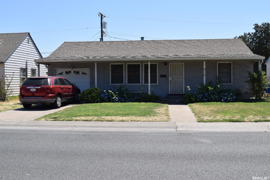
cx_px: 135
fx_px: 304
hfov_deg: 47.9
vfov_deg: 33.0
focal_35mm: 40
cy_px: 90
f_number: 9
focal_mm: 27
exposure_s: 1/320
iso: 200
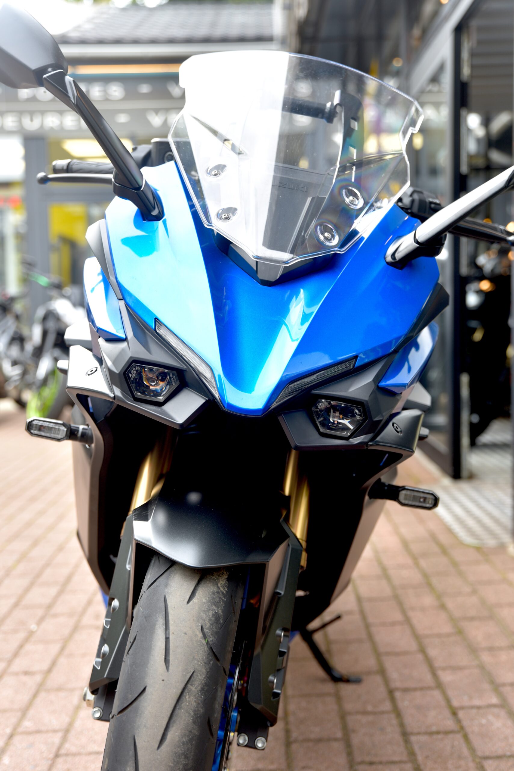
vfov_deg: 41.1
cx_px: 257
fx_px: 1027
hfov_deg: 28.1
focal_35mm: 48
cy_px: 386
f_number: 3.5
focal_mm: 48
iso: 100
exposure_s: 1/60
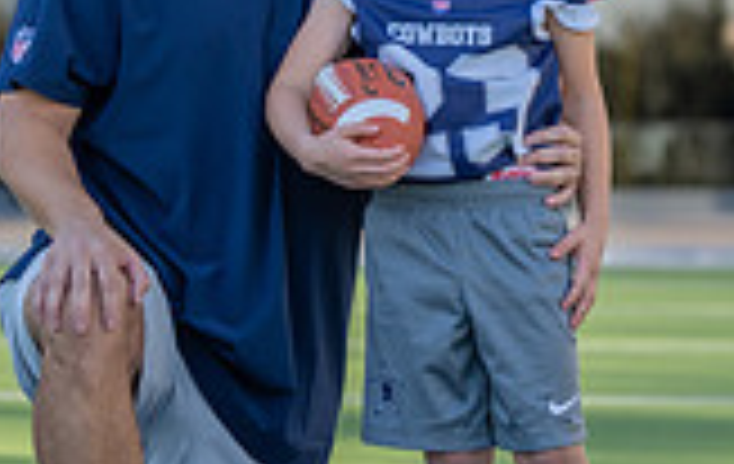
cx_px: 352
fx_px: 6241
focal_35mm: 311
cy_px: 201
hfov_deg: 6.7
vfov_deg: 4.3
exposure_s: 1/640
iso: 125
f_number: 2.8
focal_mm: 84
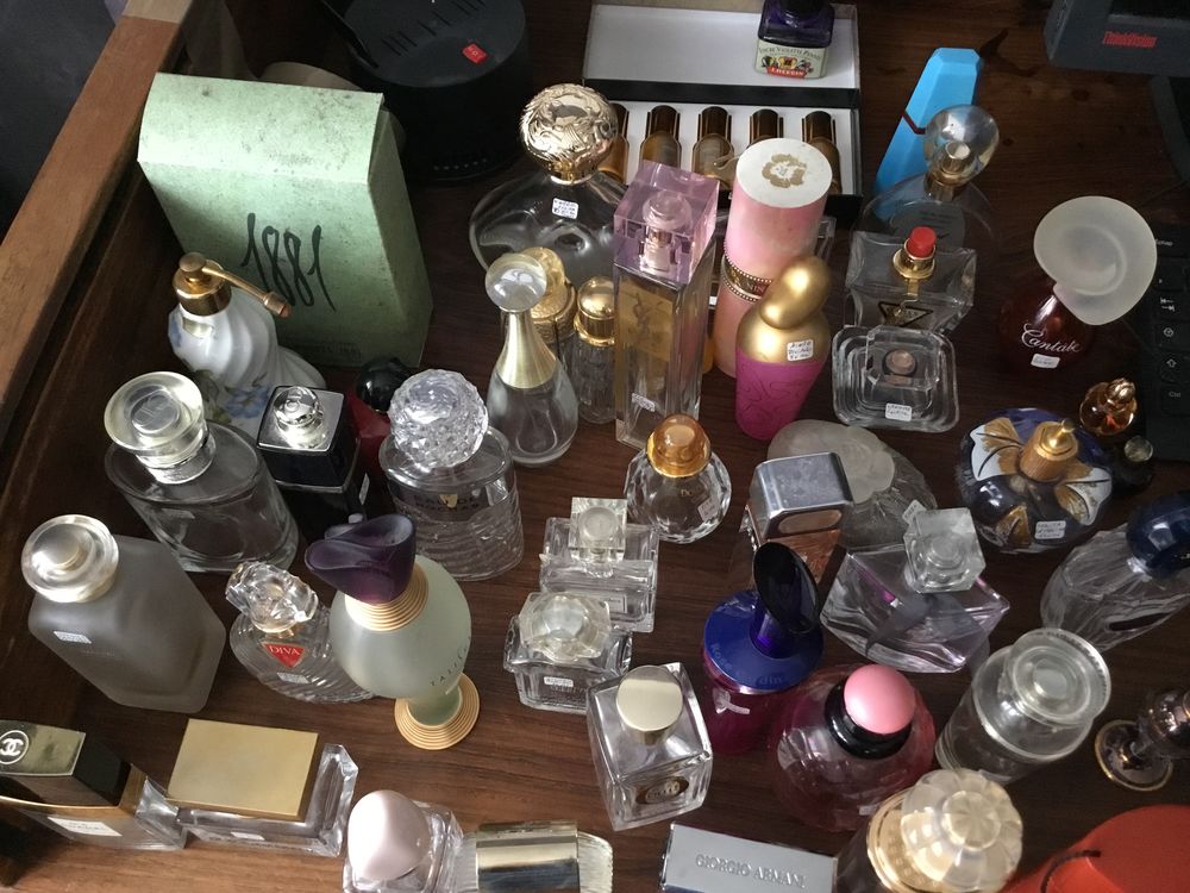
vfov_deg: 45.4
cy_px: 446
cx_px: 595
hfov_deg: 58.4
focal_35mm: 31
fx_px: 1066
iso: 200
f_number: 2.4
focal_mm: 3.3
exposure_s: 1/25
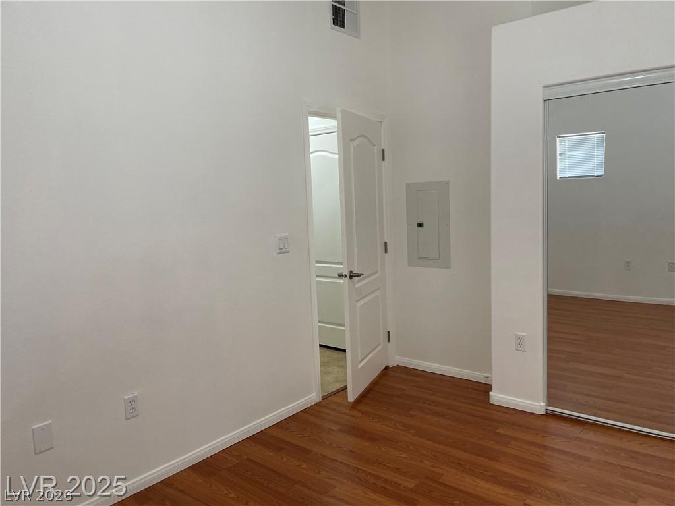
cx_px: 338
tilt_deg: -6.9
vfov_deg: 53.1
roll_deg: +2.1
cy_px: 253
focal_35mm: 26
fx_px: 507
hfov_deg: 67.3
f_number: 1.6
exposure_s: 1/105
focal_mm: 4.2
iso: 125
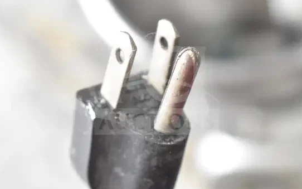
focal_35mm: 95
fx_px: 779
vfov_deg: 13.8
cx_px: 157
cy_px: 91
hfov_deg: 22.0
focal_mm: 55
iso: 6400
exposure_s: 1/200
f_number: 7.1
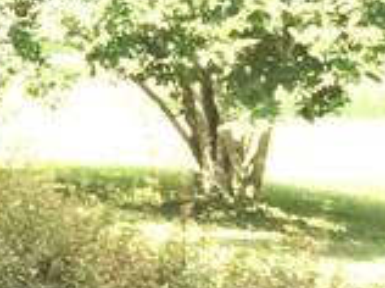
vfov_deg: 7.1
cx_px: -855
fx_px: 2232
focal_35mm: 201
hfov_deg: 8.1
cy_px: -283
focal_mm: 3.3
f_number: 2.4
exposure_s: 1/213
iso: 25
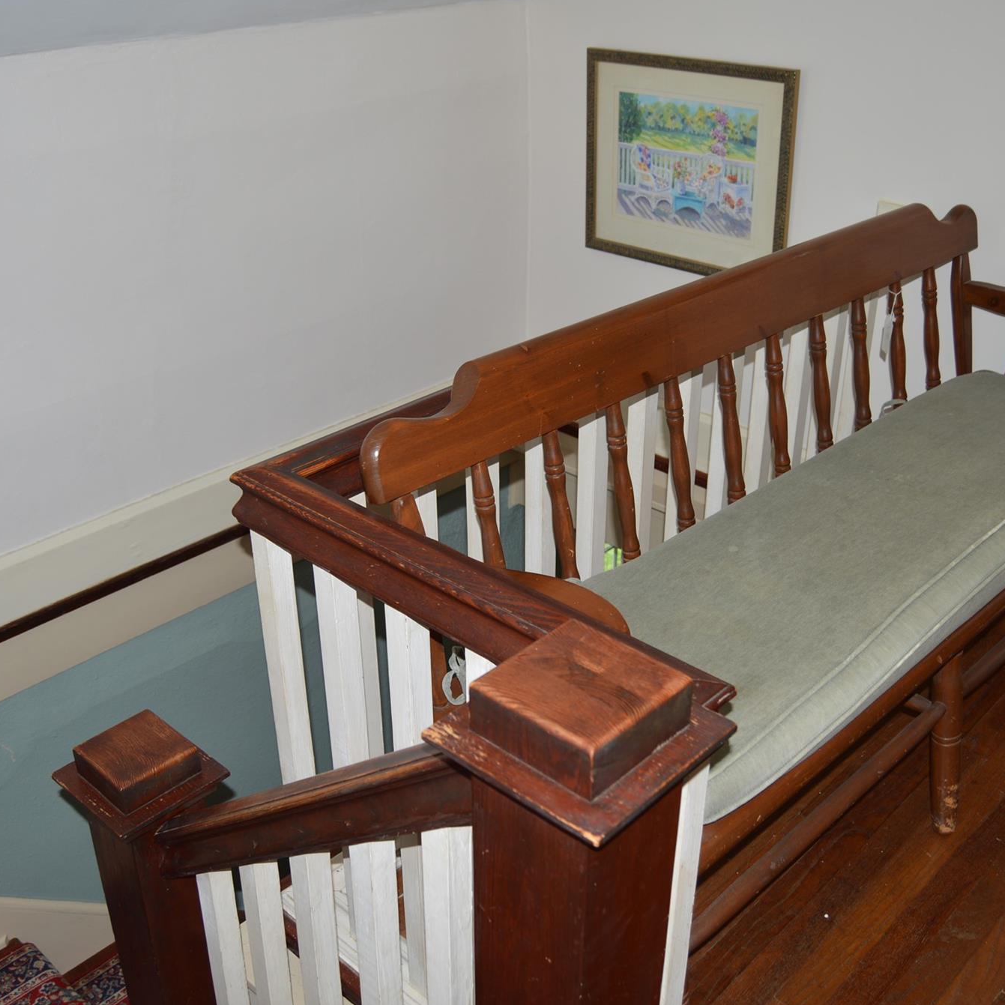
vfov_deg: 47.2
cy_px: 503
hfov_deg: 47.2
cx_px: 471
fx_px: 1150
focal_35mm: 35
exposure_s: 1/60
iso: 100
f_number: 4
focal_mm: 18
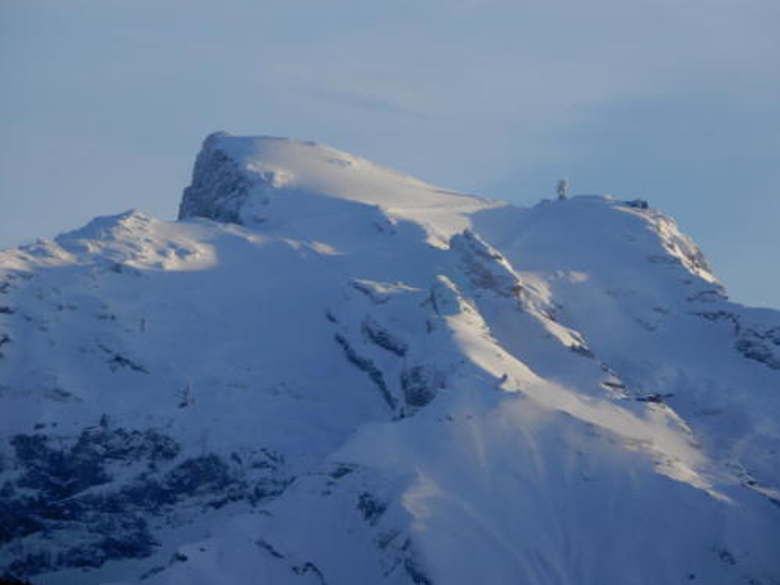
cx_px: 392
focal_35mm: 252
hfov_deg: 7.9
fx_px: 5678
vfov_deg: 5.9
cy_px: 293
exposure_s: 1/400
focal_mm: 44.6
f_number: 5.6
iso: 80
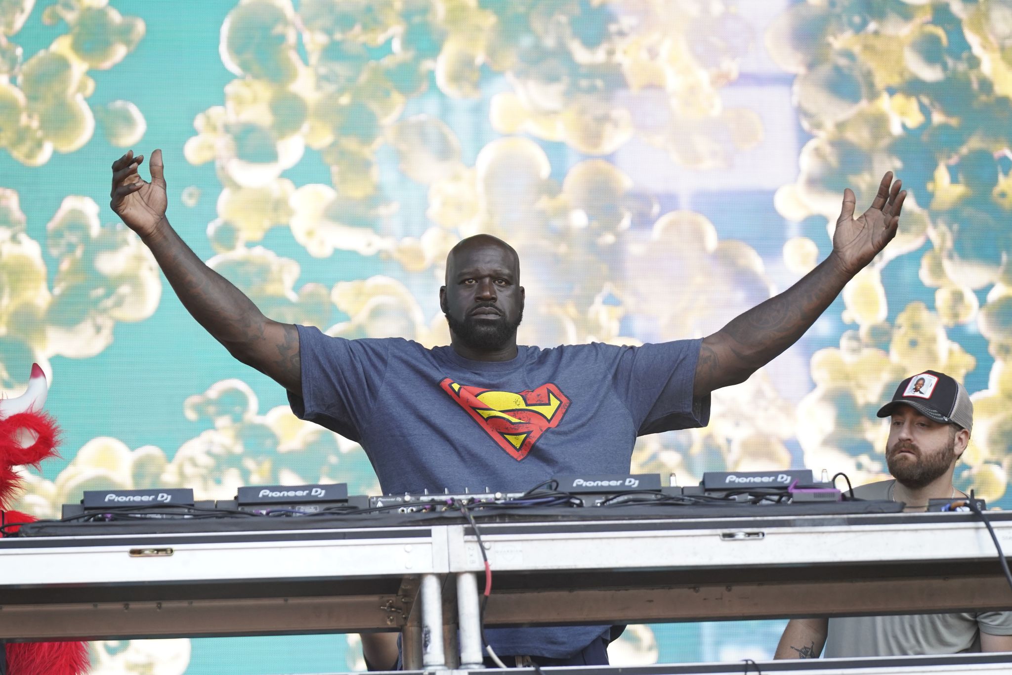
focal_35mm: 217
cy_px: 338
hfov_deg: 9.5
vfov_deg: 6.3
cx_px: 506
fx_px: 6101
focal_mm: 217
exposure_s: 1/1000
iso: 1600
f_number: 4
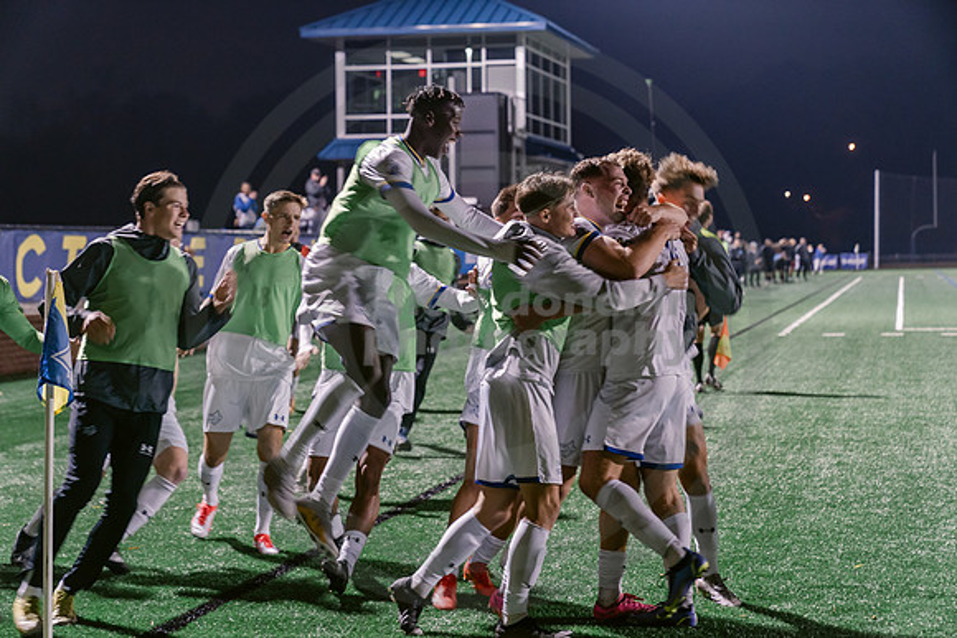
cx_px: 478
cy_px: 319
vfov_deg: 19.5
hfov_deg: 28.8
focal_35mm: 70
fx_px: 1861
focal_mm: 70
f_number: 3.5
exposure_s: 1/125
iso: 2500
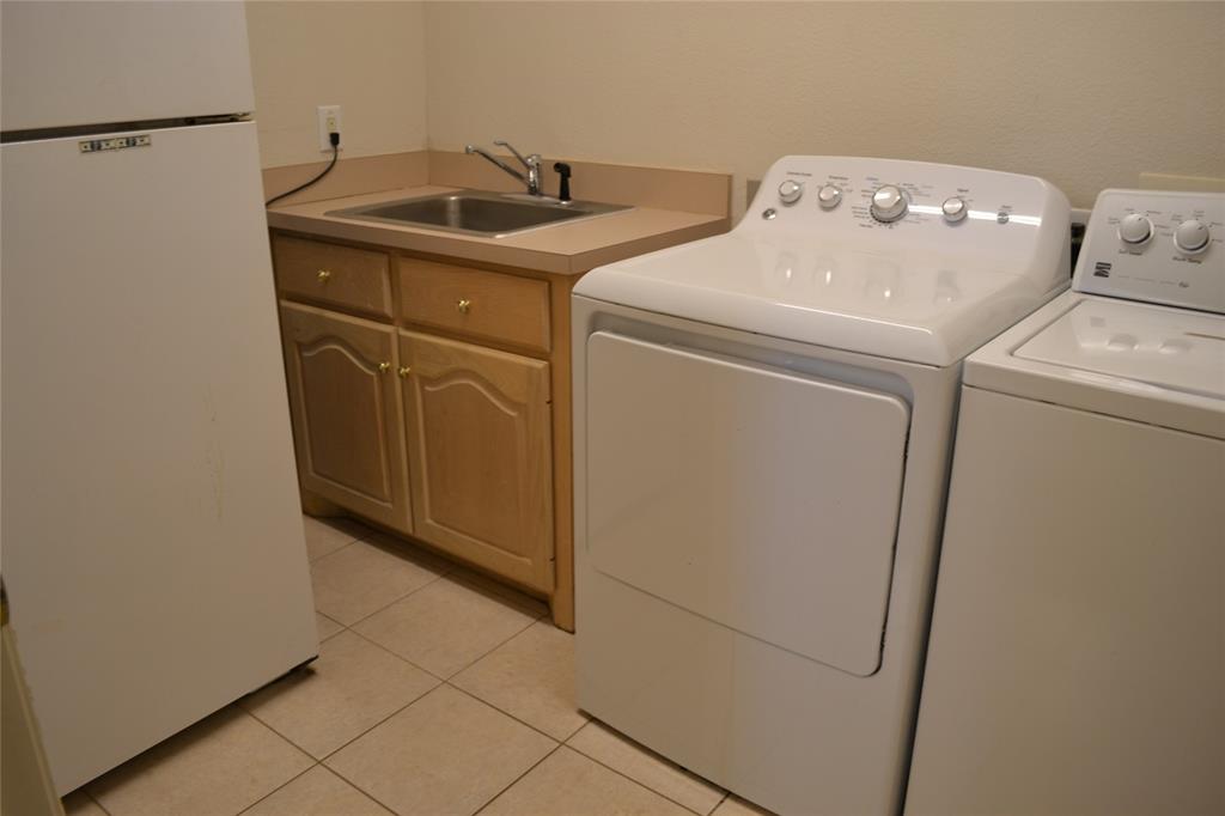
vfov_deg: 47.9
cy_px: 408
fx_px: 918
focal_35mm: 27
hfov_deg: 67.4
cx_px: 612
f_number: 3.5
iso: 400
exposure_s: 1/50
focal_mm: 18
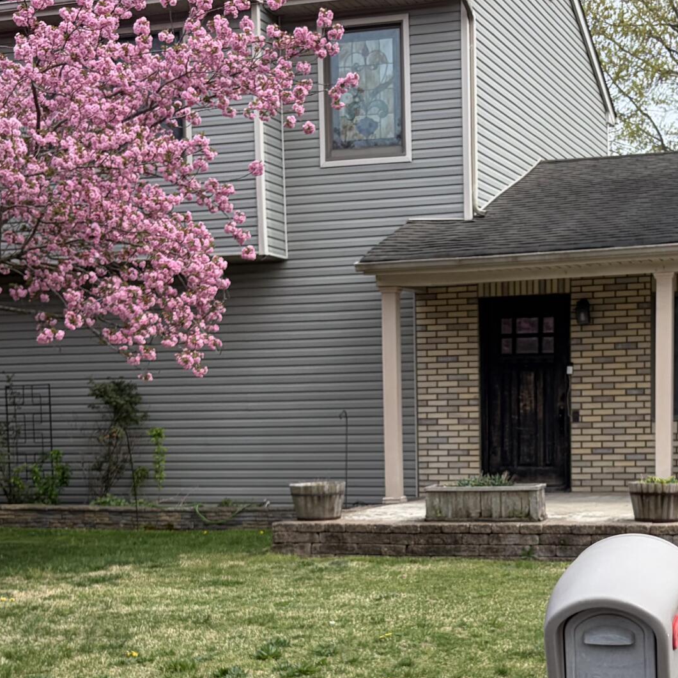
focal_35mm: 65
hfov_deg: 26.3
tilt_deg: -4.9
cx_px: 454
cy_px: 561
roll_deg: +1.3
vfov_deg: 25.9
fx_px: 1440
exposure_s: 1/2364
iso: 50
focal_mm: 5.96
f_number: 1.6
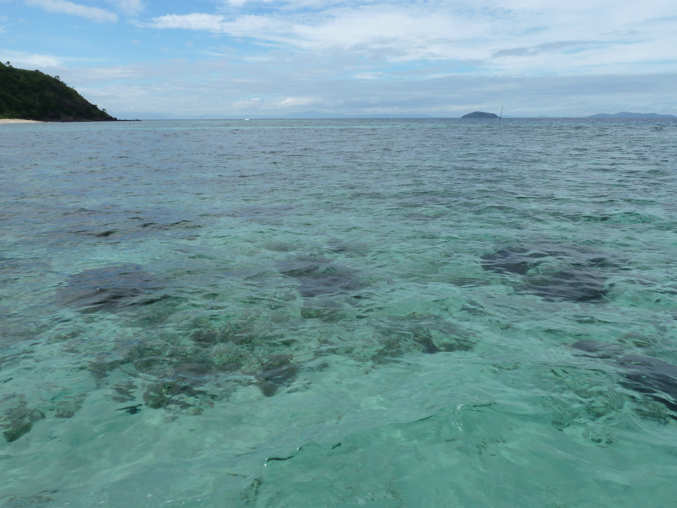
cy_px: 254
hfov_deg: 65.3
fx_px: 528
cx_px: 338
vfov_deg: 51.4
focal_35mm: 27
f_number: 5
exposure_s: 1/500
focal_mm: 4.4
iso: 80
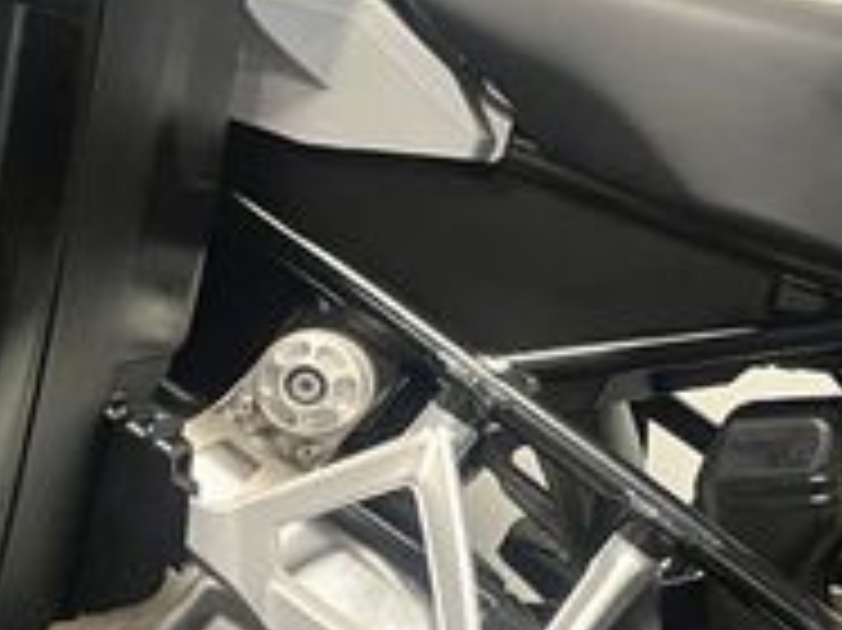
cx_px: 1351
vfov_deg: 16.5
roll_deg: -3.5
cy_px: 450
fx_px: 2163
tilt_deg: -8.0
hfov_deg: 18.7
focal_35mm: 89
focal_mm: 5.1
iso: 320
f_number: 1.6
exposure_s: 1/50
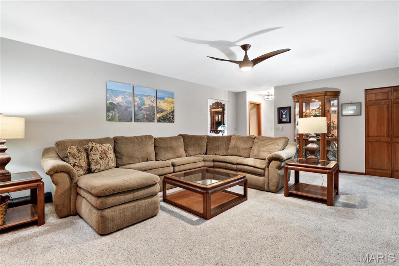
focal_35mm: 18
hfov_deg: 90.0
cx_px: 200
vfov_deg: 67.3
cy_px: 133
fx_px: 199
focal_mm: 9
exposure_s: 1/20
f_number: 8
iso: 400
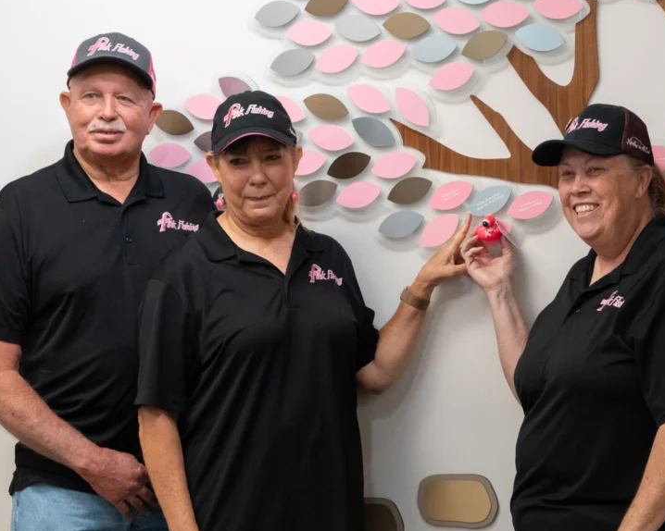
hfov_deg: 23.6
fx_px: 1574
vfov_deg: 19.2
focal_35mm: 80
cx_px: 493
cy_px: 270
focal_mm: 34
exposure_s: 1/160
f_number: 4
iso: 3200
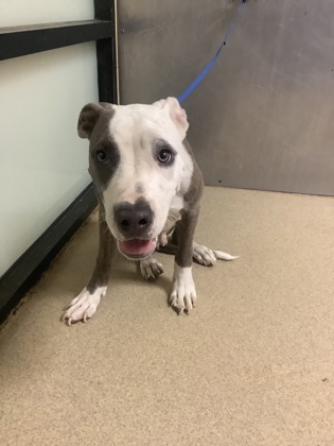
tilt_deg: -25.9
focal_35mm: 31
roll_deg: -1.7
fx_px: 399
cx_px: 167
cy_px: 223
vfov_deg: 58.4
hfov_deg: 45.4
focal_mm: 3.3
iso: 250
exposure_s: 1/40
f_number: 2.4
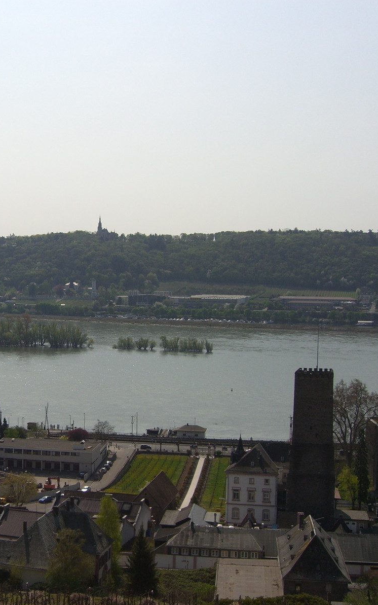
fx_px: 890
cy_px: 303
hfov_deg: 23.4
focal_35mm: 54
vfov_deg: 37.5
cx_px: 44
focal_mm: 7.9
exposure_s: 1/400
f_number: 8
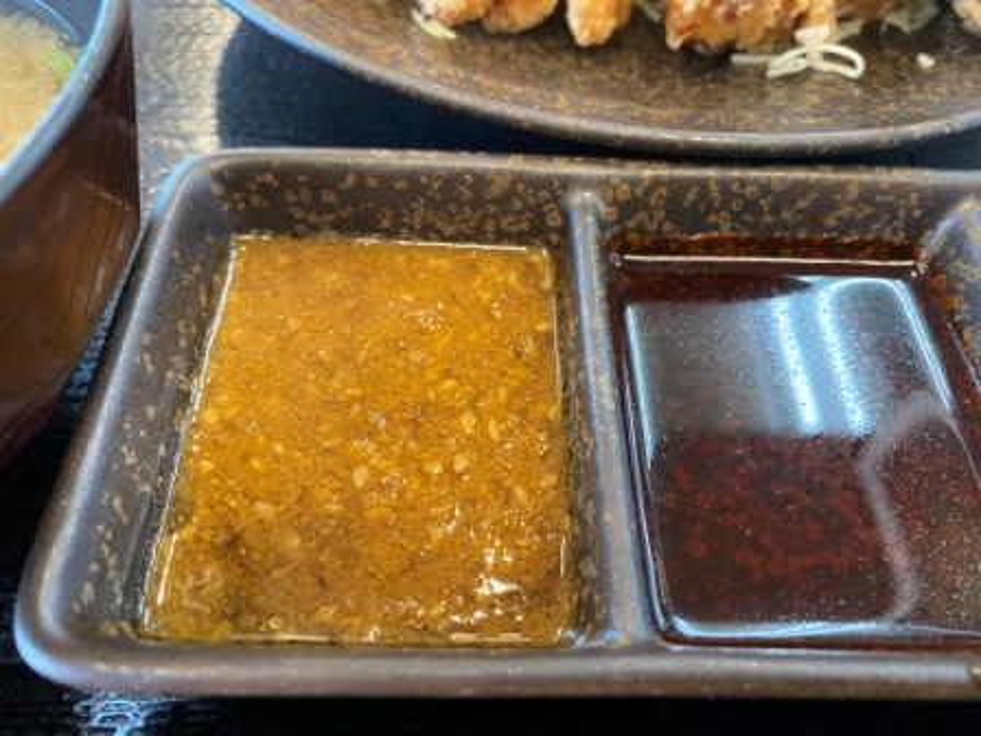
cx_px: 490
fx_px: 737
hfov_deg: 67.3
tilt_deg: -54.5
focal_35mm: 26
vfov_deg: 53.1
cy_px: 368
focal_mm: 4.25
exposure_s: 1/60
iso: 200
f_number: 1.8
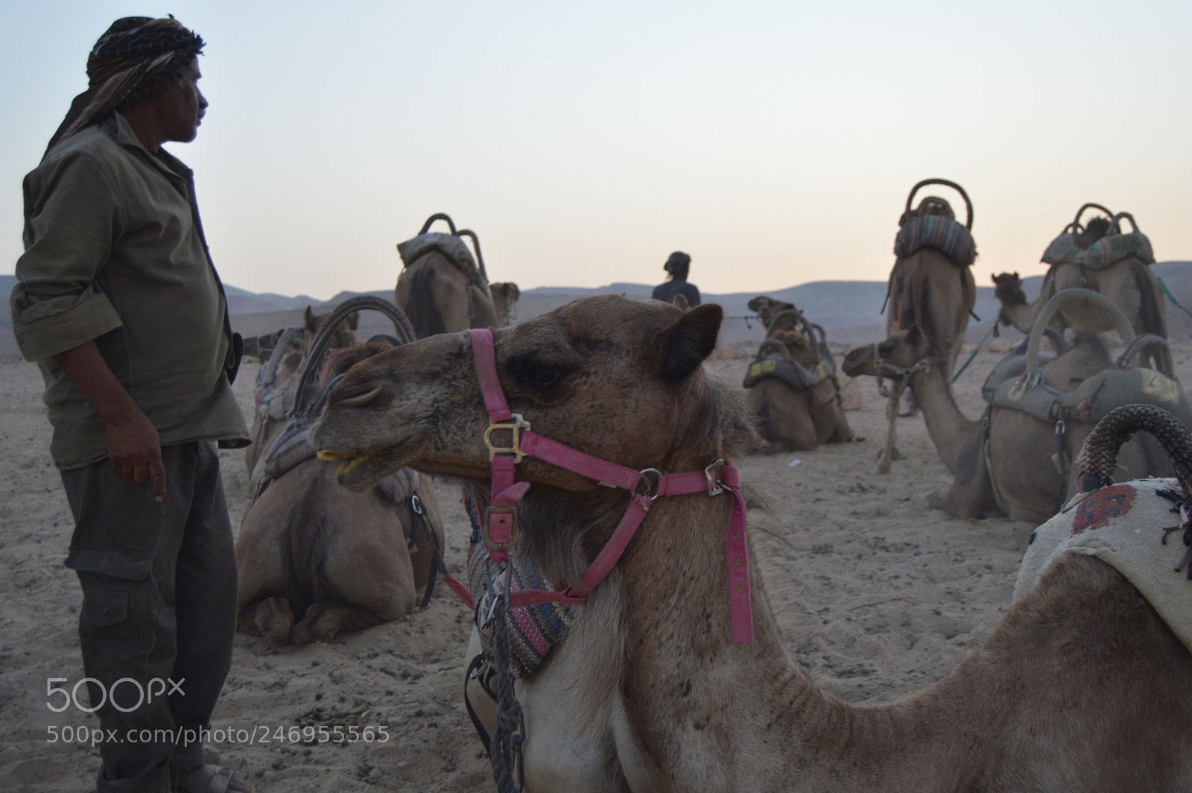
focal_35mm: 39
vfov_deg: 34.2
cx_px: 596
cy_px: 396
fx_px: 1290
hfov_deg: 49.6
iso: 720
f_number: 4
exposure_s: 1/60
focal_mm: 26
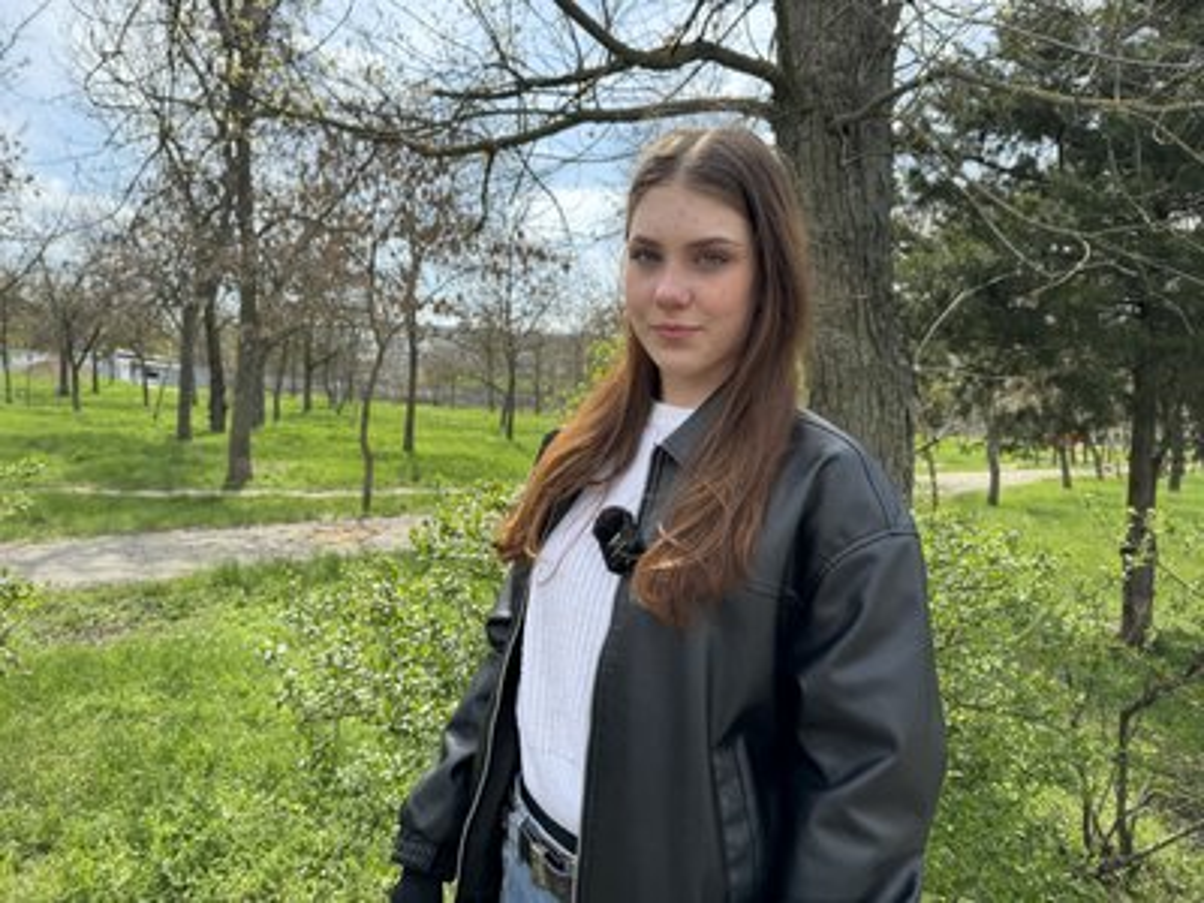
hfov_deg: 71.6
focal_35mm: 24
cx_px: 602
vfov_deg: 56.8
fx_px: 835
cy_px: 452
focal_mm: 6.86
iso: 80
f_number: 1.78
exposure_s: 1/1869
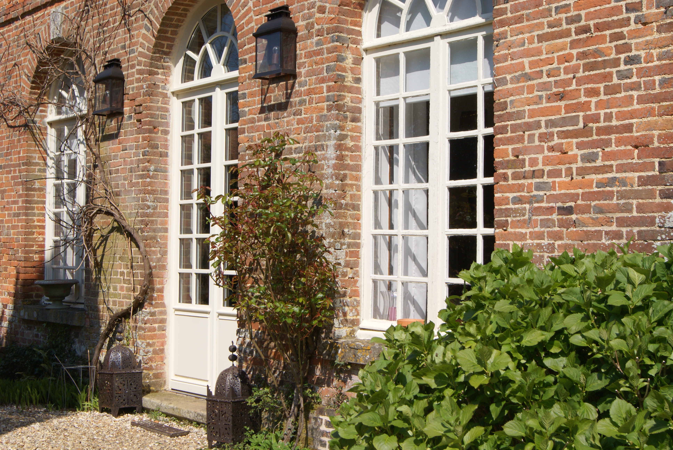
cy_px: 225
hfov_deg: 37.8
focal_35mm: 52
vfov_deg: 25.8
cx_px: 336
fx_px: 983
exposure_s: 1/320
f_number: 13
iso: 200
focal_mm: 35
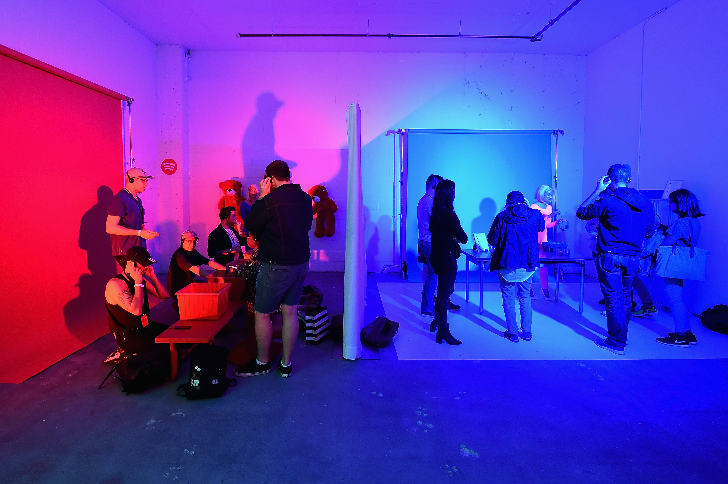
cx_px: 364
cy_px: 242
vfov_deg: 73.7
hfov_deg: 96.8
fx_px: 323
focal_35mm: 16
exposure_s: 1/25
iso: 2500
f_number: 4
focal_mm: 16
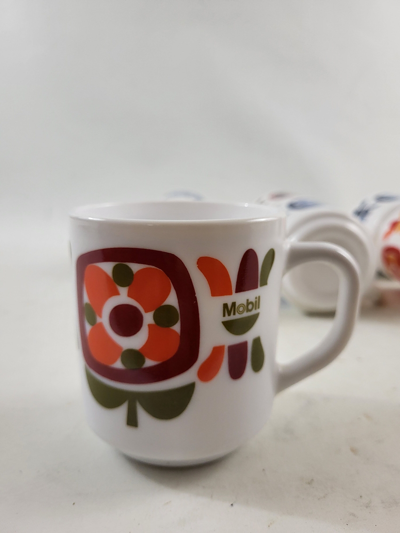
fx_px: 401
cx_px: 200
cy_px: 266
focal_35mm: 26
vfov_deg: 67.3
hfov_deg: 53.1
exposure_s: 1/100
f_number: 1.8
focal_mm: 5.4
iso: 250
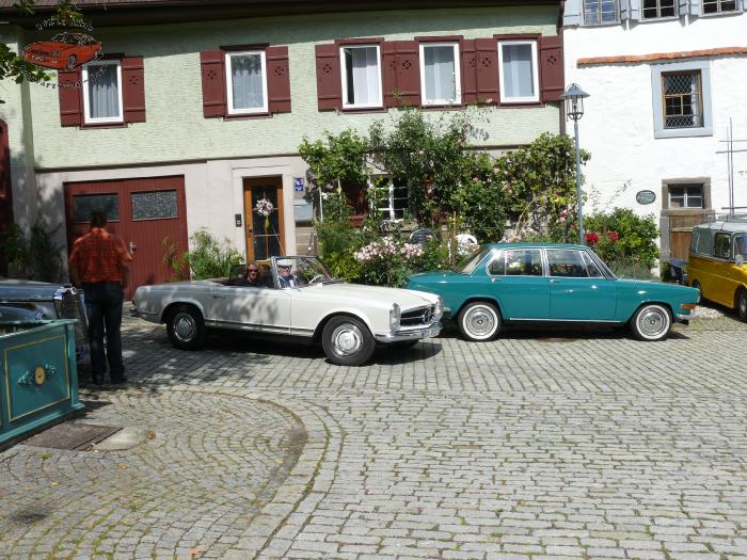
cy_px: 280
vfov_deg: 38.7
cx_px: 374
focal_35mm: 37
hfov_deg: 50.1
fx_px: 798
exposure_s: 1/500
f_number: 6.3
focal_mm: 7.7
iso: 100
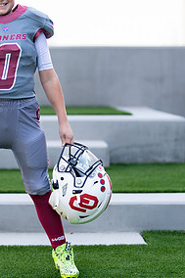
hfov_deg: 11.4
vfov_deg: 17.1
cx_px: 26
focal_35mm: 120
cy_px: 123
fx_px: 926
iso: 100
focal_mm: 50
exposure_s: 1/1250
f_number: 1.2
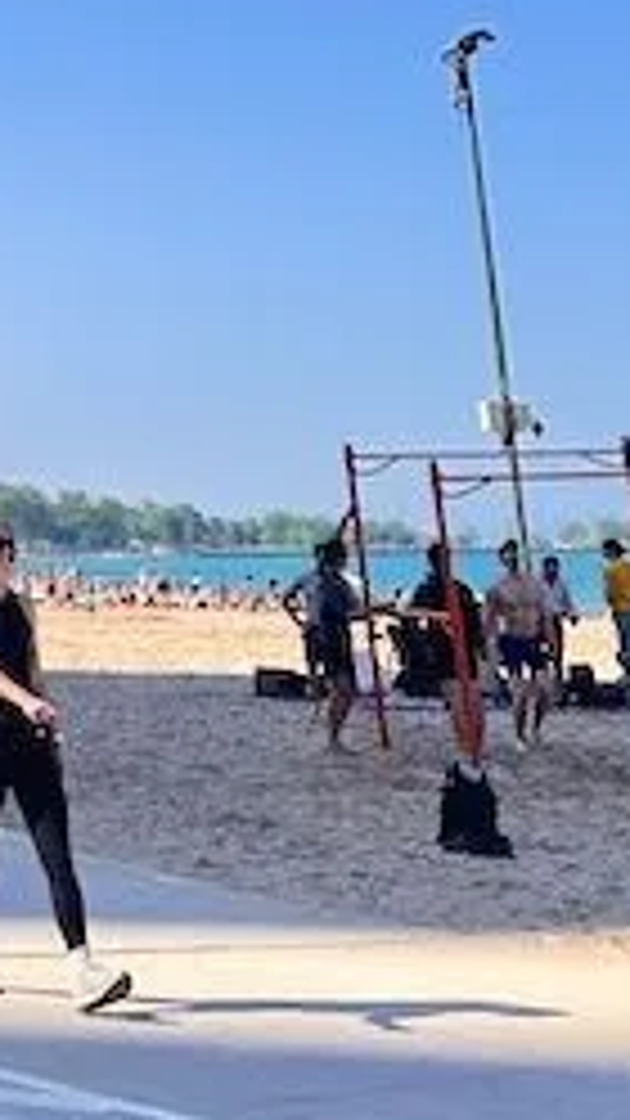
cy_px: -108
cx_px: -508
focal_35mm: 84
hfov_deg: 13.0
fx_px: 2495
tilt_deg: +16.0
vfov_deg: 23.7
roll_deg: +0.3
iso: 80
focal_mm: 6.86
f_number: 1.78
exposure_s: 1/989
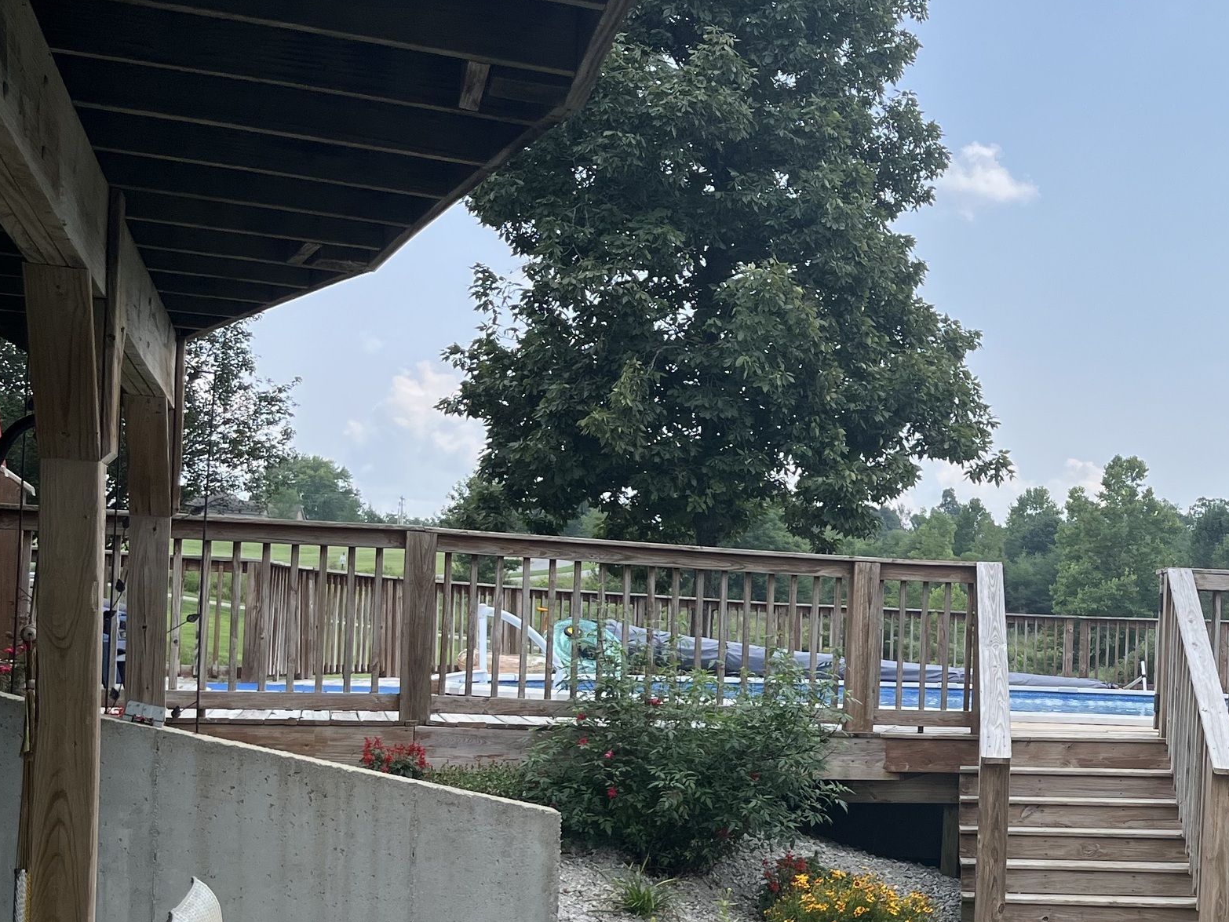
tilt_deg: -1.0
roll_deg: -2.4
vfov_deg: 28.1
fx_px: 1811
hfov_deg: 34.8
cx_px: 1163
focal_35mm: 51
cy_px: 705
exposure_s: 1/2137
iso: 50
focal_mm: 5.1
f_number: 1.6
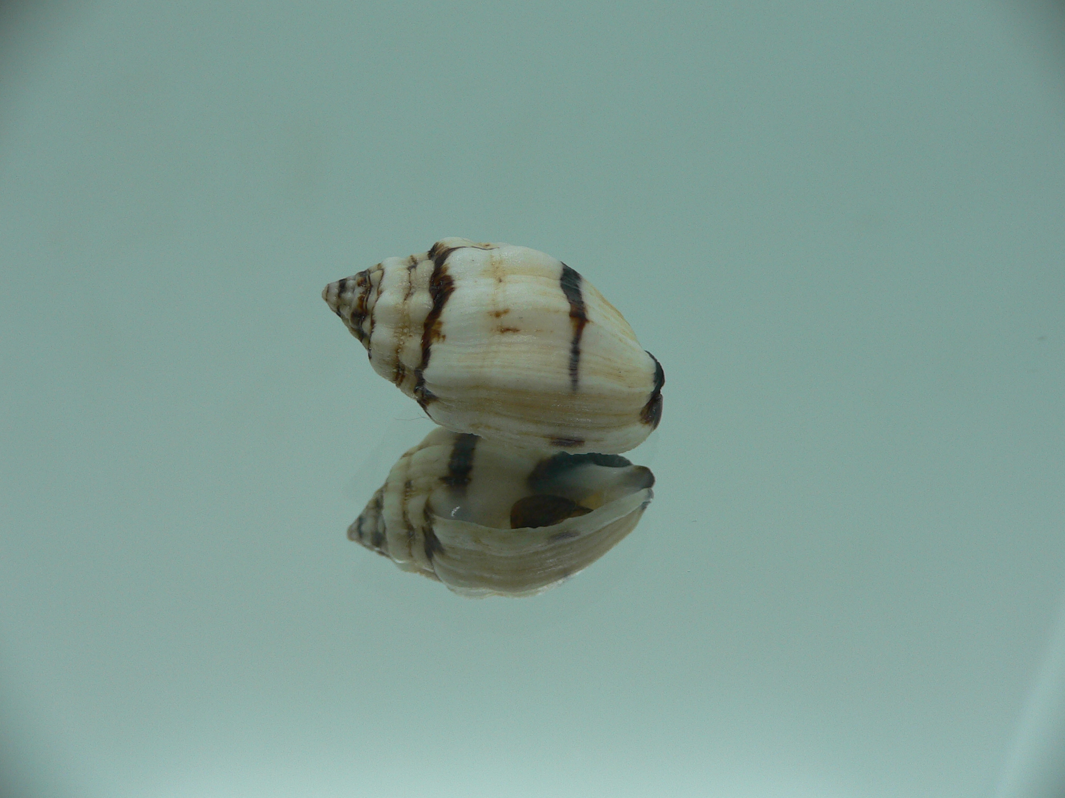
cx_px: 532
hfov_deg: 52.6
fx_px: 1077
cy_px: 399
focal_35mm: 35
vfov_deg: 40.7
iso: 80
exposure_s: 1/80
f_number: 2.8
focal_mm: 4.6
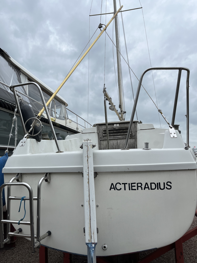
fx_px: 197
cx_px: 98
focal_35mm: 26
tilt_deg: +8.5
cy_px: 132
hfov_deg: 53.1
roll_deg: +2.2
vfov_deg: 67.3
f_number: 1.6
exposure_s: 1/2222
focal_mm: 5.1
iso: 50
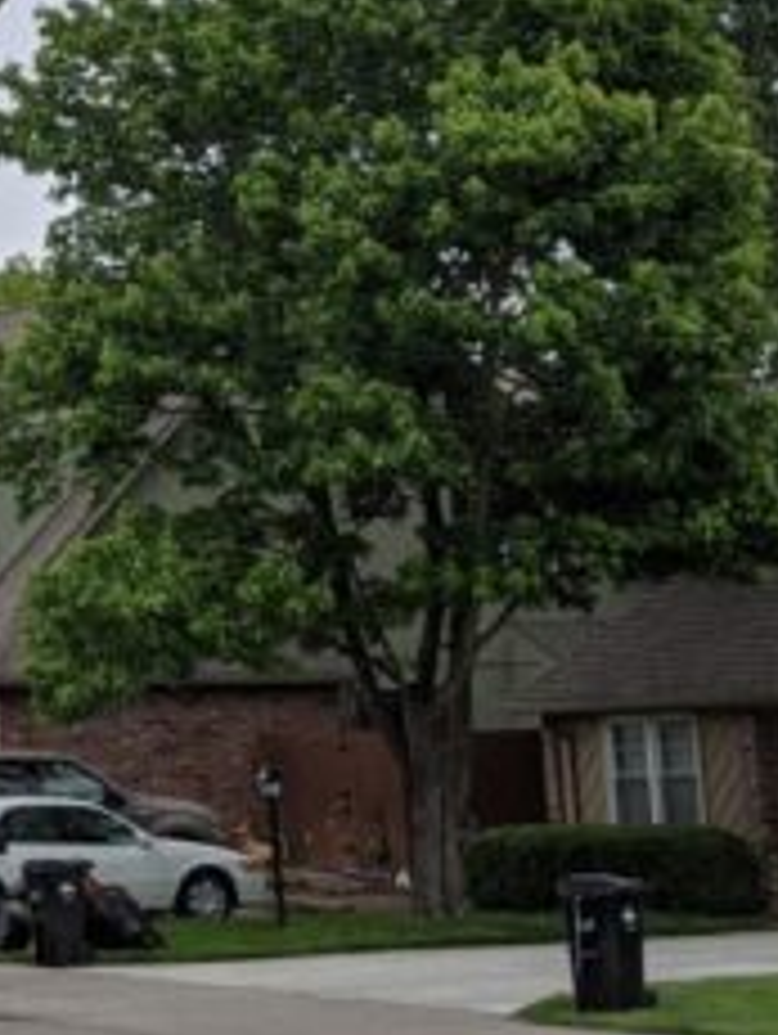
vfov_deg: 16.2
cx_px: -472
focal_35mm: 120
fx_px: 3589
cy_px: 104
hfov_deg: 11.7
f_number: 1.8
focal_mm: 4.44
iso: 59
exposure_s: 1/2132
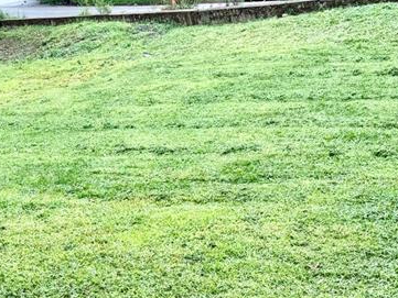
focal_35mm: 68
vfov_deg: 20.8
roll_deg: +9.1
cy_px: 307
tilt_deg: -16.1
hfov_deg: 28.5
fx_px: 782
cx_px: 166
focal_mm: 6.76
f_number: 1.78
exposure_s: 1/543
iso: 80
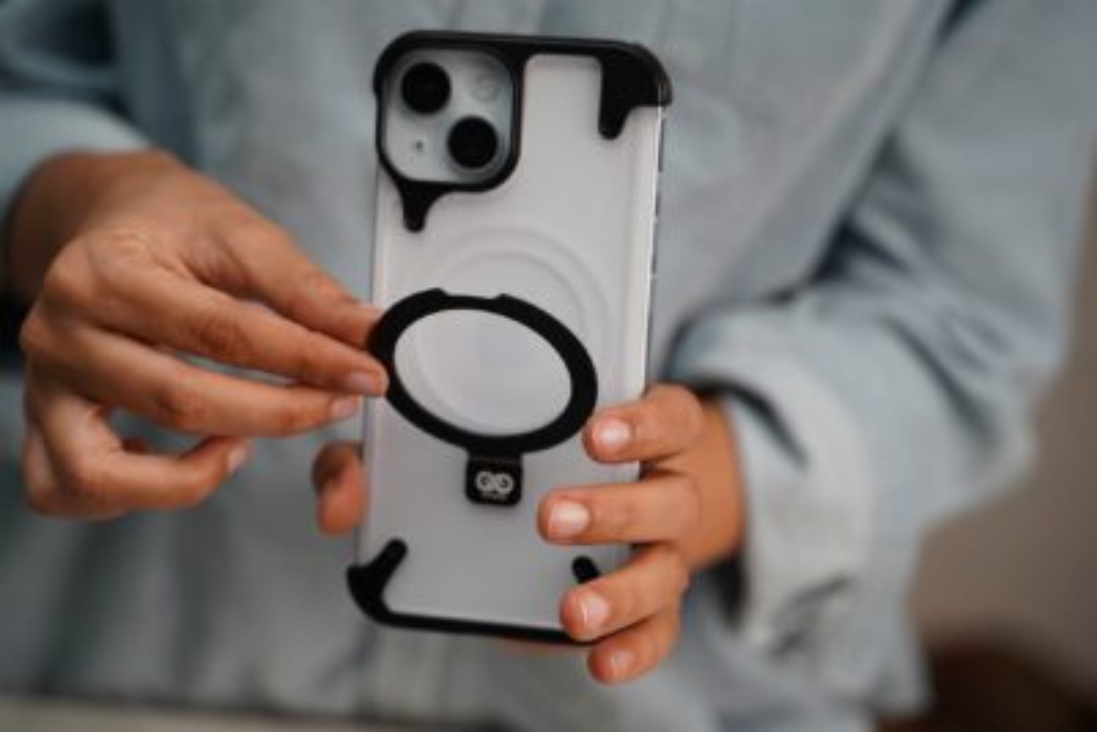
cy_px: 366
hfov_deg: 27.0
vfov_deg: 18.2
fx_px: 2286
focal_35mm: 75
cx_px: 548
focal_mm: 75
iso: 1600
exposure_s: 1/160
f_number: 4
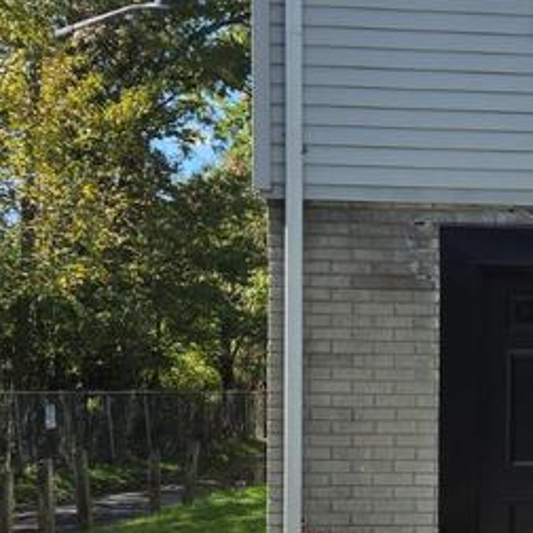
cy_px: 412
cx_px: 730
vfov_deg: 19.8
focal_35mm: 87
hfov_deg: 18.3
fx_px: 1516
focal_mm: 5.4
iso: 80
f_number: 1.8
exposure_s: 1/4408
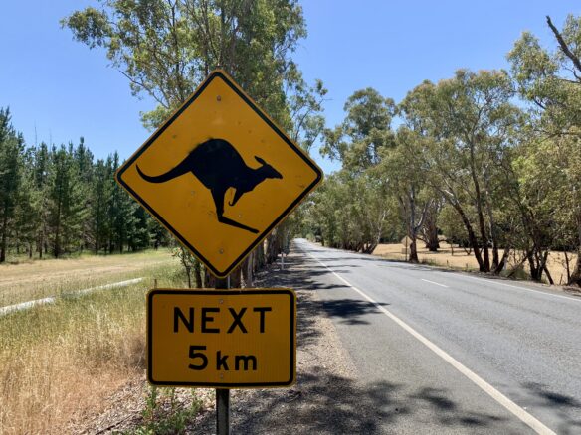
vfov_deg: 53.1
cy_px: 218
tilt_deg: +2.8
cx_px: 290
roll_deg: -1.1
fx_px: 436
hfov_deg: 67.3
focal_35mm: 26
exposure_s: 1/1250
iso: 25
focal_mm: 4.25
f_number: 1.8
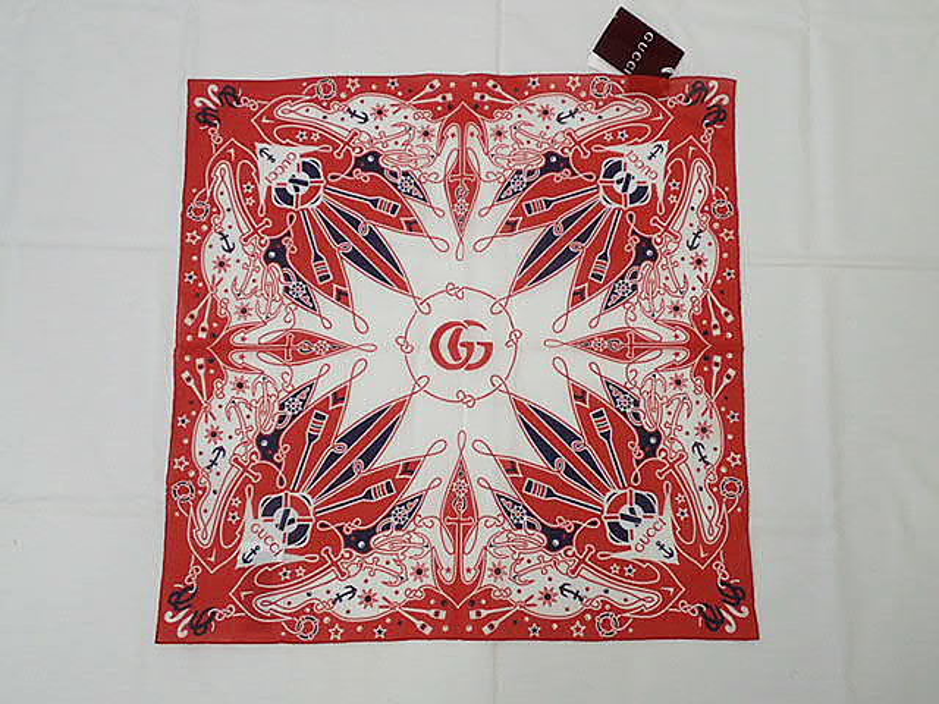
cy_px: 352
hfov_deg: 43.9
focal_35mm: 43
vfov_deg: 33.6
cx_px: 470
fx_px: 1166
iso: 200
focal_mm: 7.86
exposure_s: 1/80
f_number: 2.9
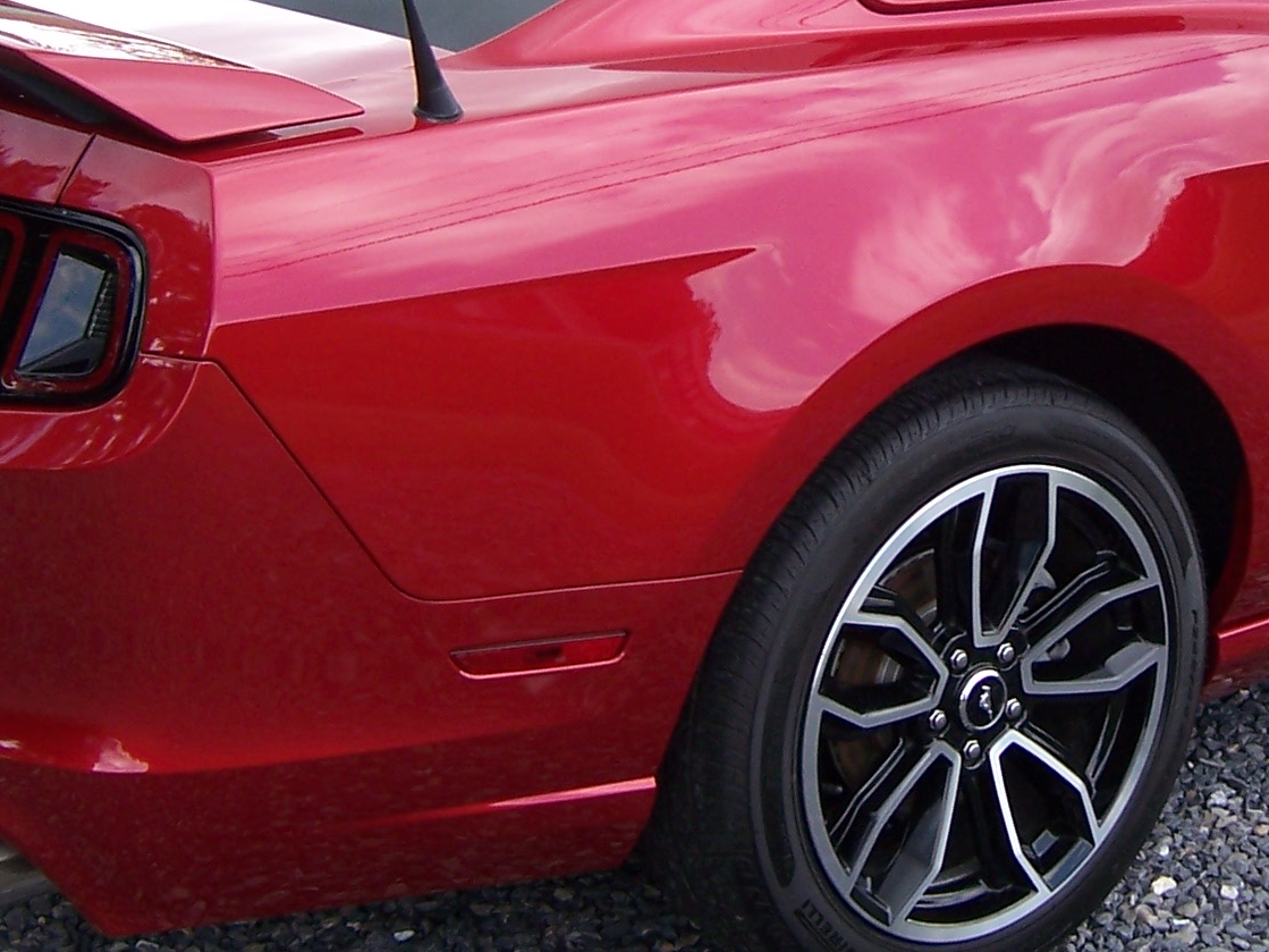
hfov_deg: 25.4
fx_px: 2786
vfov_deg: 19.1
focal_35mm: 76
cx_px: 917
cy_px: 136
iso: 80
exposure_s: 1/180
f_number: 3.4
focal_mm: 5.5
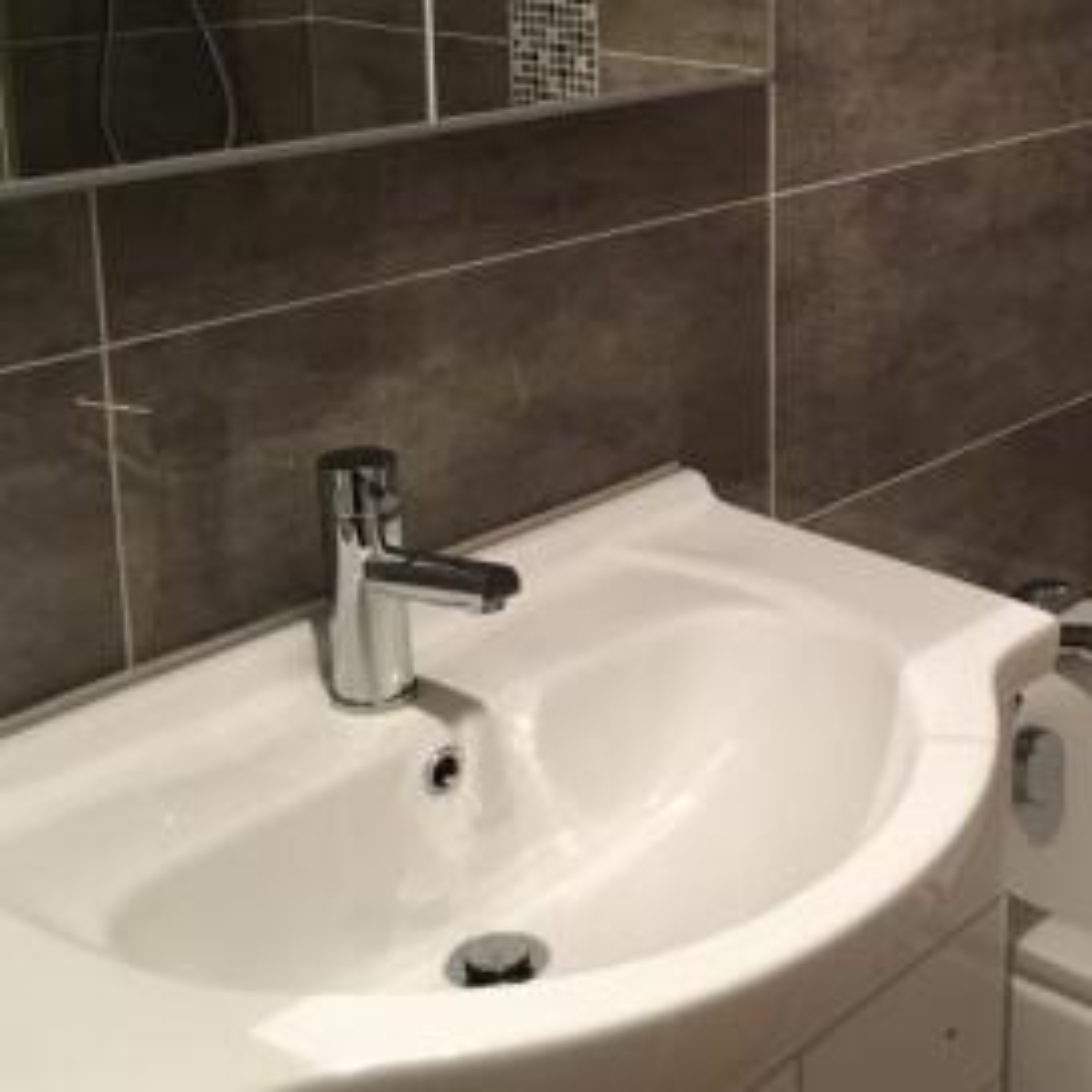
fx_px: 1963
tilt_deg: -15.1
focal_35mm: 55
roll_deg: -1.3
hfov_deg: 30.2
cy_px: 299
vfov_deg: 30.7
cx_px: 913
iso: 250
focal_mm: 4.15
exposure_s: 1/33
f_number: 2.2
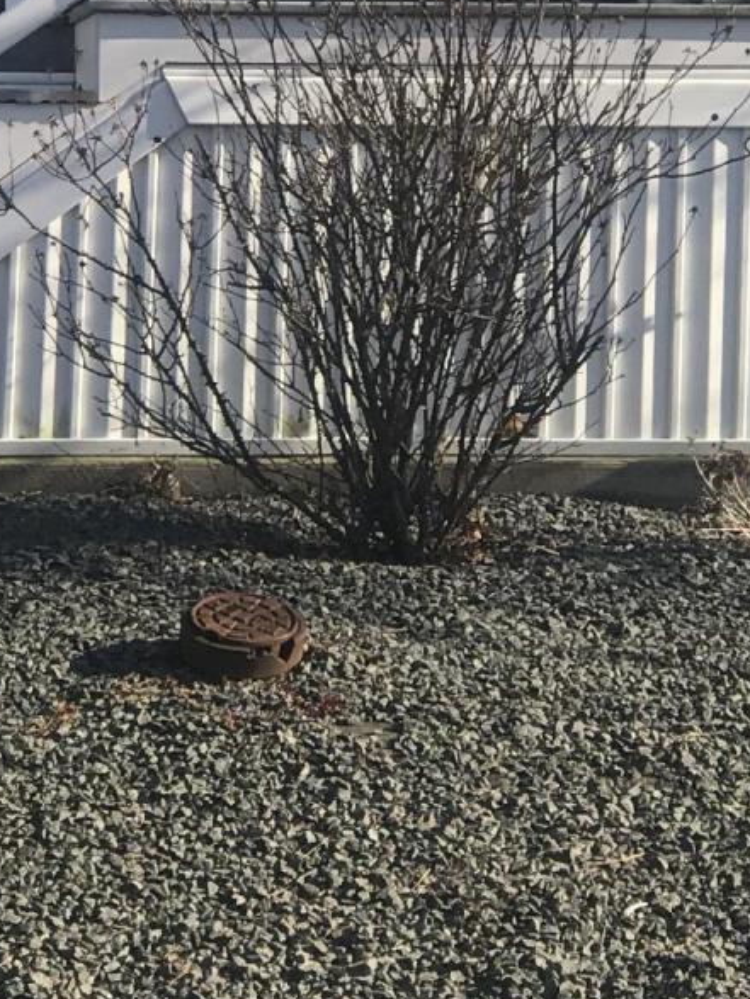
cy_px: 165
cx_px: 461
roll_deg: -0.6
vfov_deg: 10.2
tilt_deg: -1.3
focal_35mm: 194
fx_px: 5604
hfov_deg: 7.7
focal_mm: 6.6
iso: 20
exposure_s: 1/523
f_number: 2.8
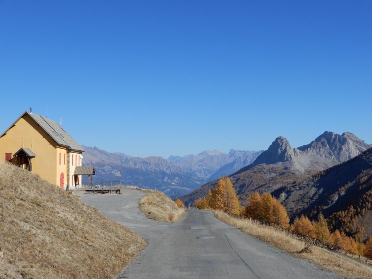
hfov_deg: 42.1
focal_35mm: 45
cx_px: 186
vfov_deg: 32.2
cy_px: 140
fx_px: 484
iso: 80
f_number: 4
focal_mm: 8
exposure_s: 1/1000
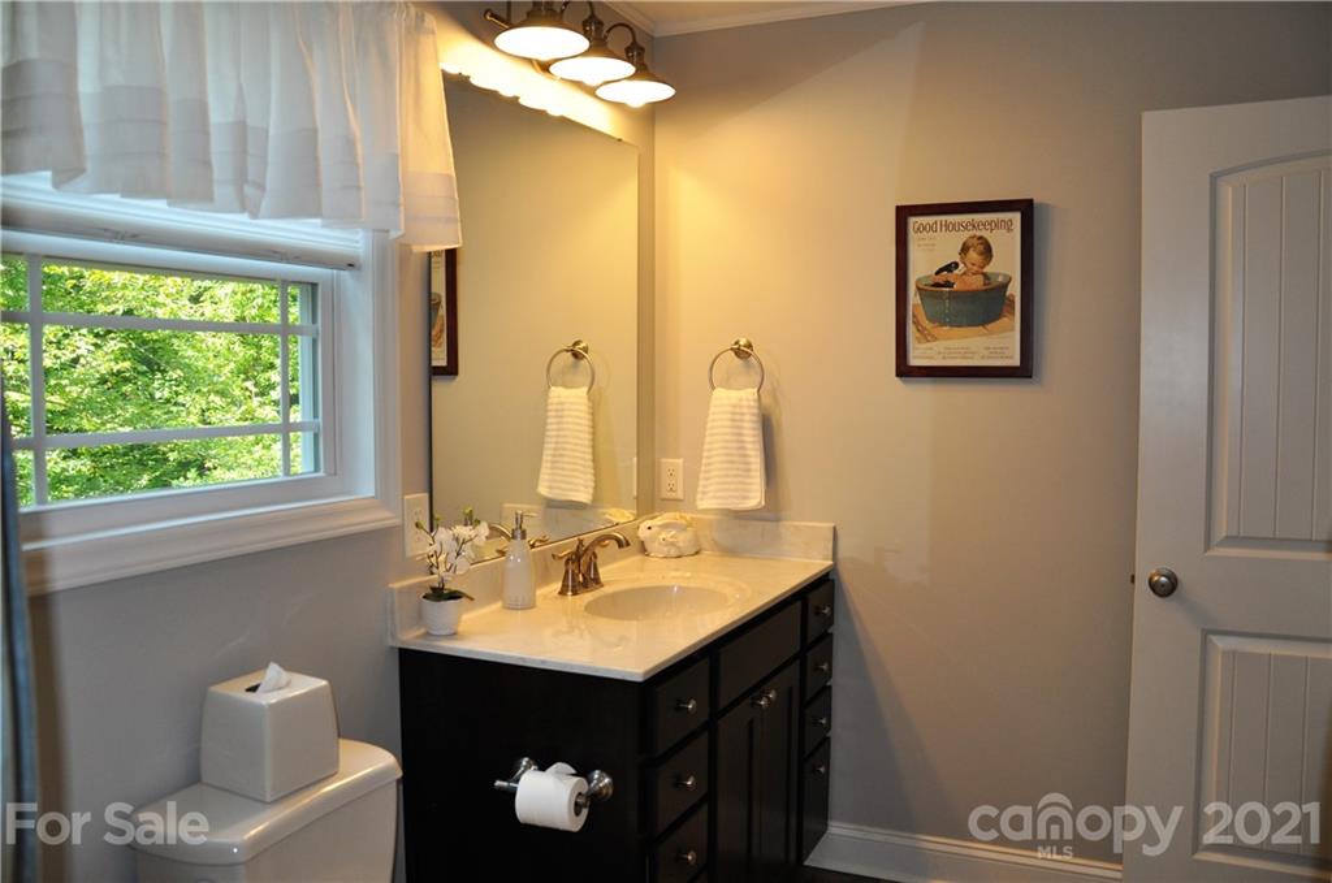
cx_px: 666
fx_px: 997
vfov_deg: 47.8
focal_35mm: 27
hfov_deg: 67.5
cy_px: 442
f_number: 3.5
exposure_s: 1/125
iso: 400
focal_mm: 18
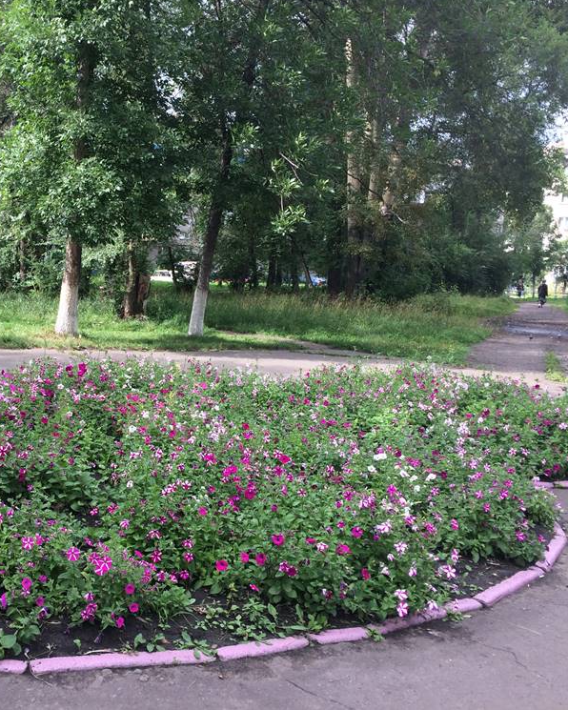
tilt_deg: -6.6
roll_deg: -0.3
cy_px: 354
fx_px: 799
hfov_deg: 38.2
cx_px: 146
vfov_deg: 47.9
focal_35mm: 38
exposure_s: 1/380
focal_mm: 4.15
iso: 32
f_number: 2.2
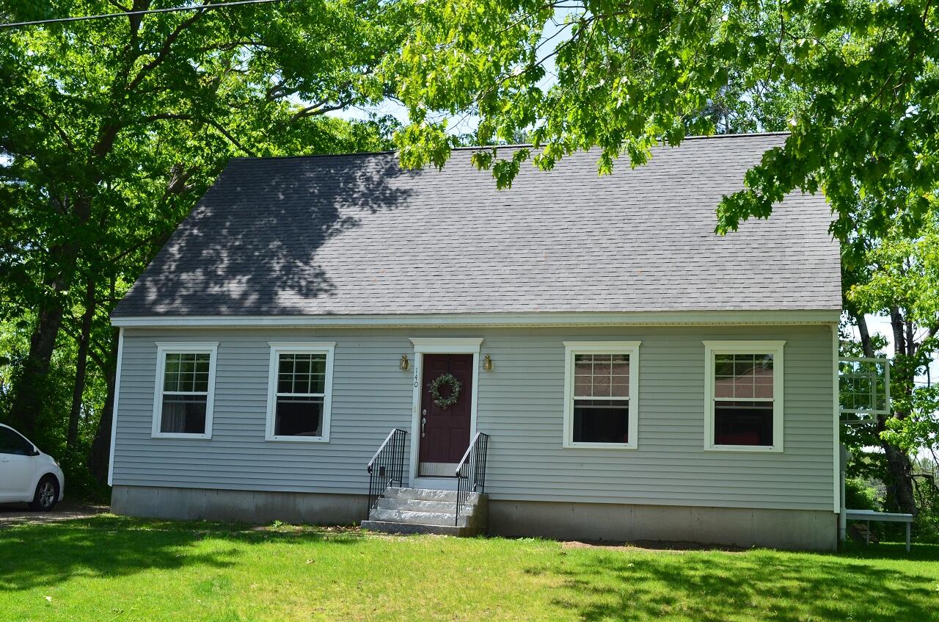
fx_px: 1171
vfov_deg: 29.7
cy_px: 311
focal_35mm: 45
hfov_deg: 43.7
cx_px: 470
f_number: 11
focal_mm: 30
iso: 200
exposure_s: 1/100
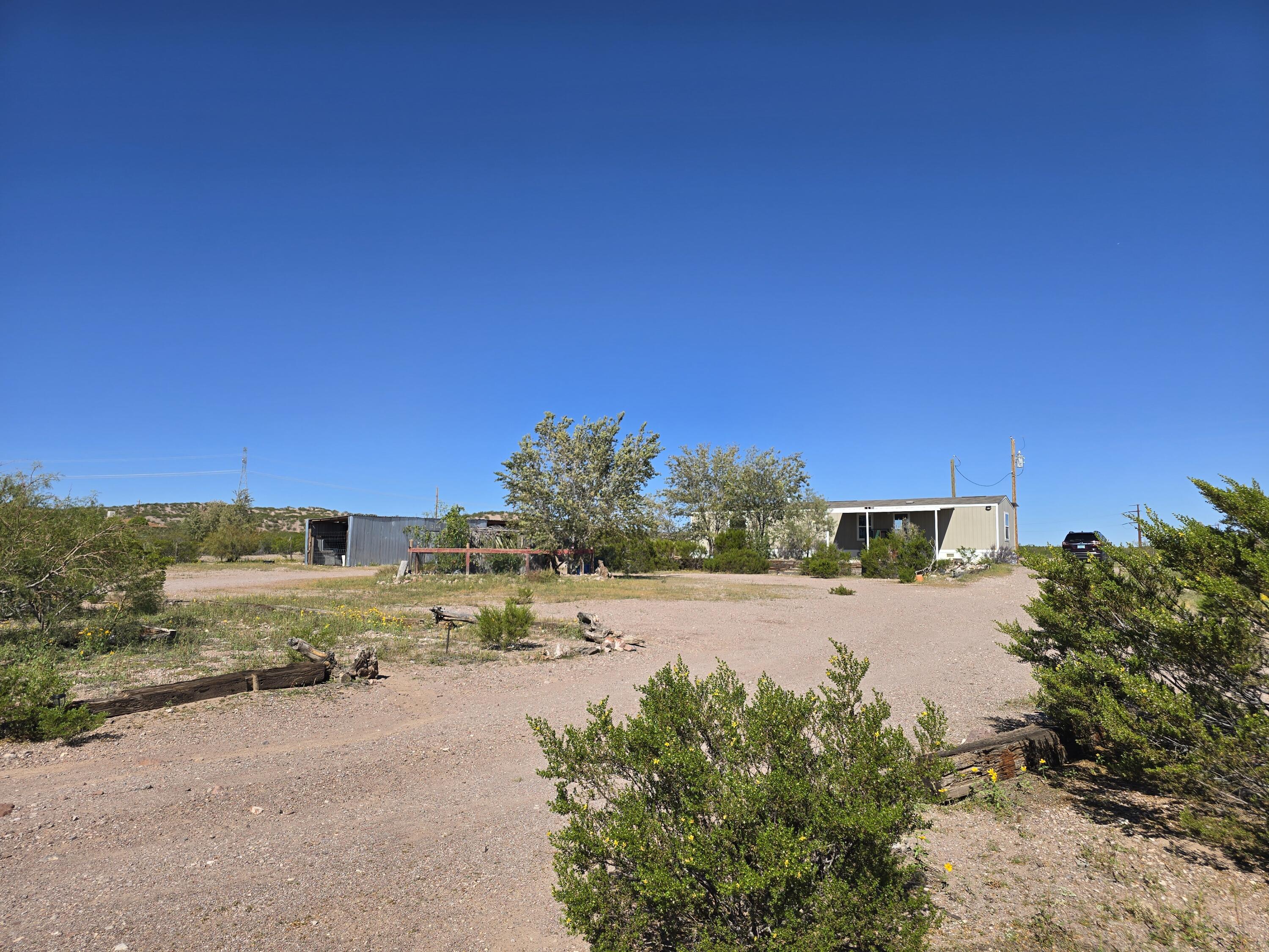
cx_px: 634
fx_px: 843
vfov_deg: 58.9
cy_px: 476
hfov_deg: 73.9
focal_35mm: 23
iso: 12
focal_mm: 6.3
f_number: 1.7
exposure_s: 1/986
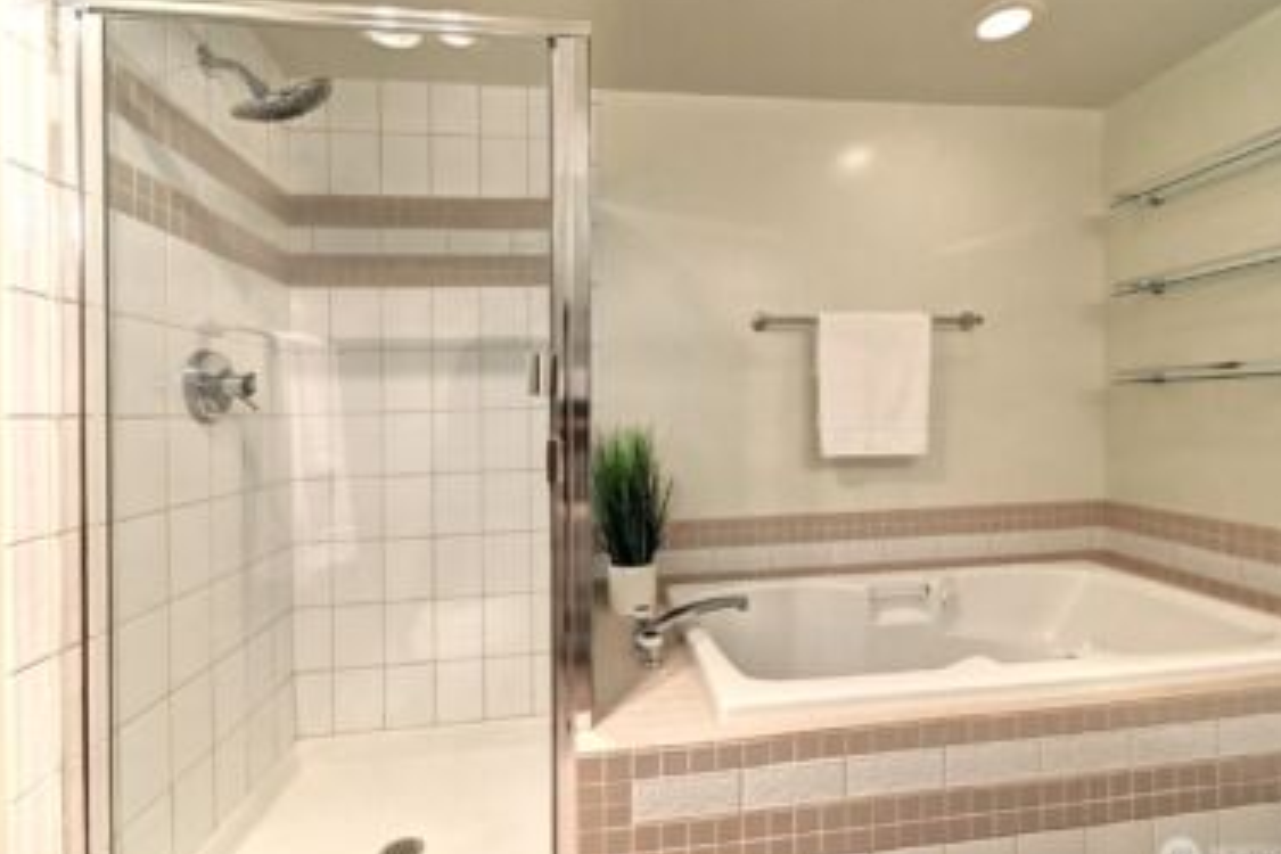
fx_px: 569
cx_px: 673
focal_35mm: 16
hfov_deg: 96.7
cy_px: 432
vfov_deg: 73.7
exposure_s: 1/13
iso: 3200
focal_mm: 10
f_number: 11
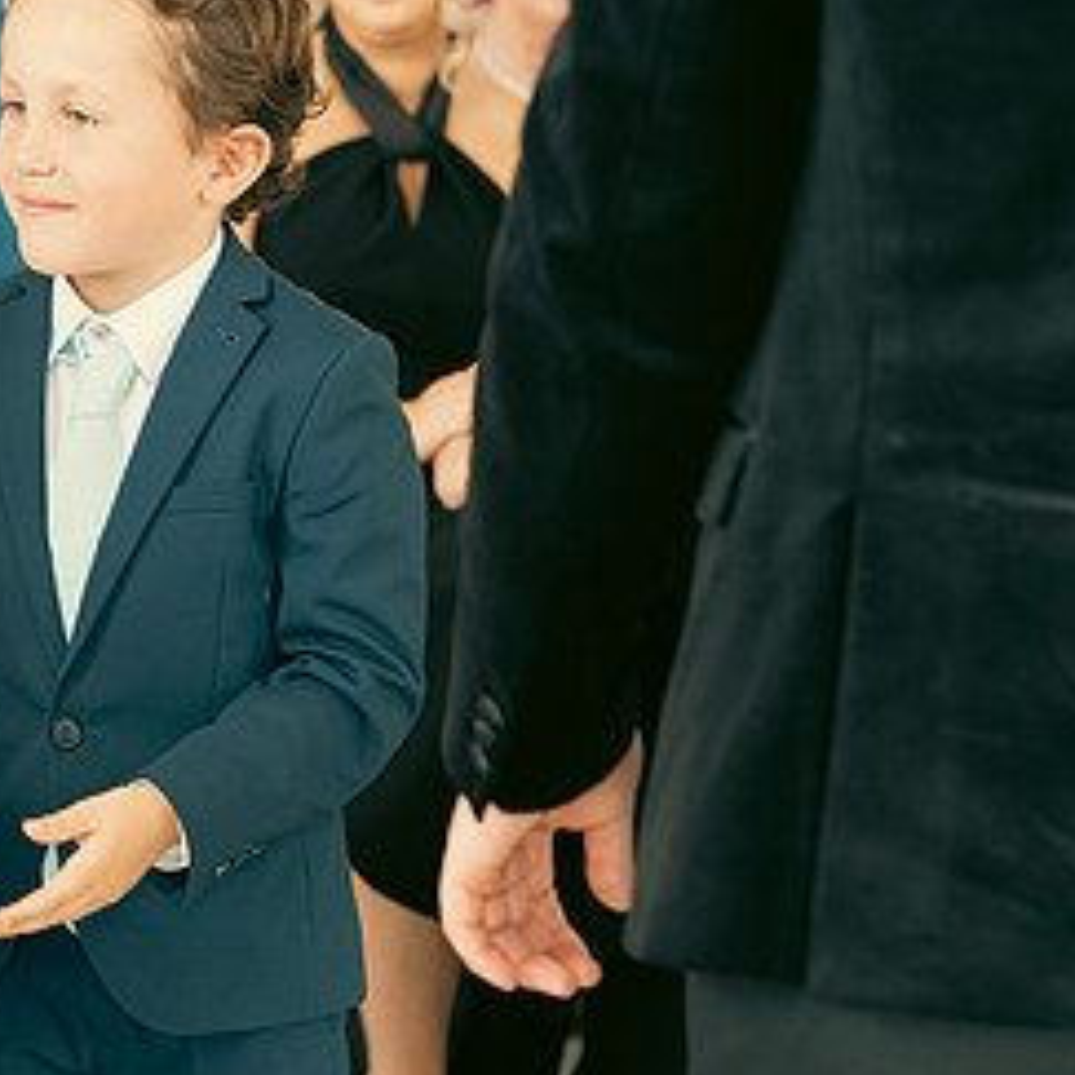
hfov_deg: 13.8
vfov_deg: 14.1
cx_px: -27
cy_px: 599
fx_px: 4357
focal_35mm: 124
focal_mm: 61
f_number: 3.5
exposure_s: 1/160
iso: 1000
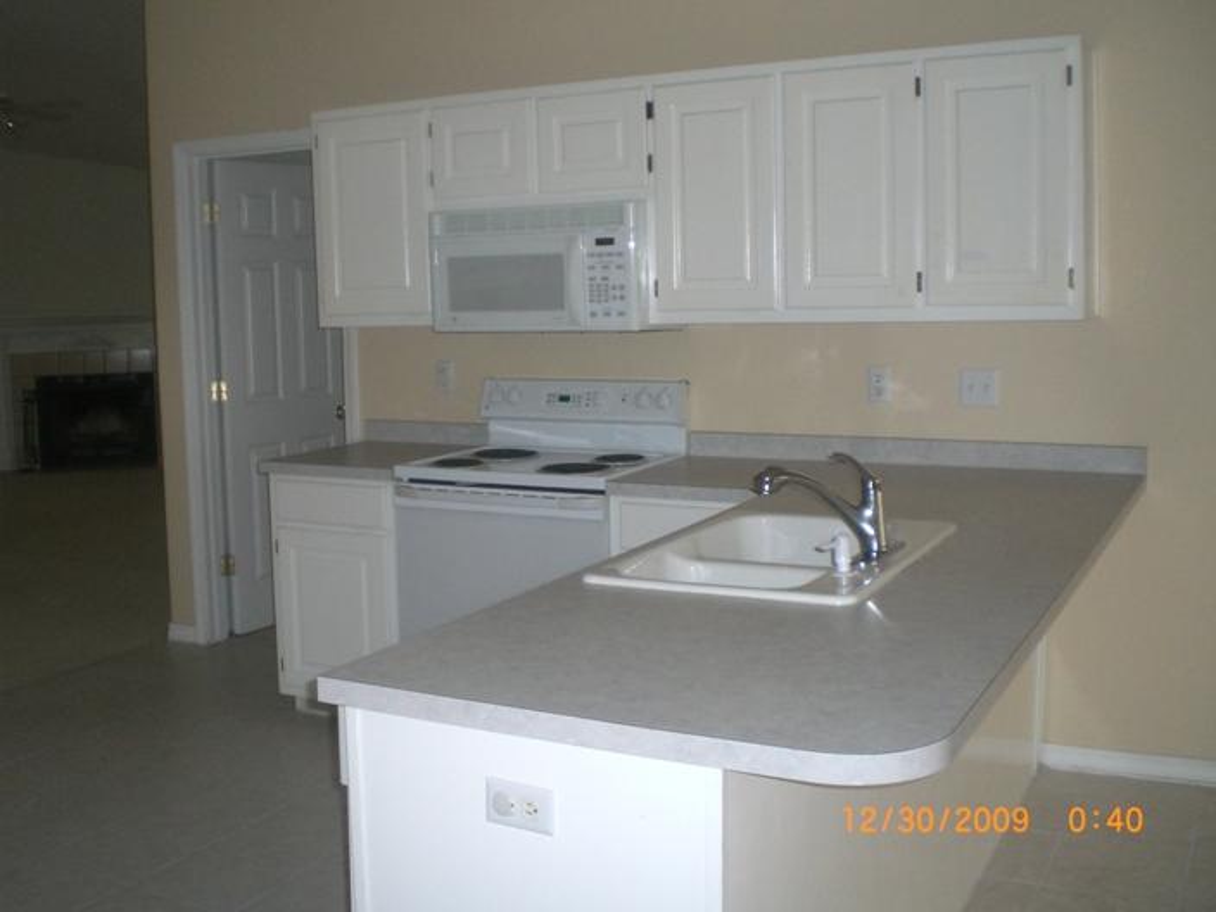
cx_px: 608
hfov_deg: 49.0
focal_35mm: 38
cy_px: 456
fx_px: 1335
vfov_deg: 37.7
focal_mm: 6.3
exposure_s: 1/60
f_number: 3.1
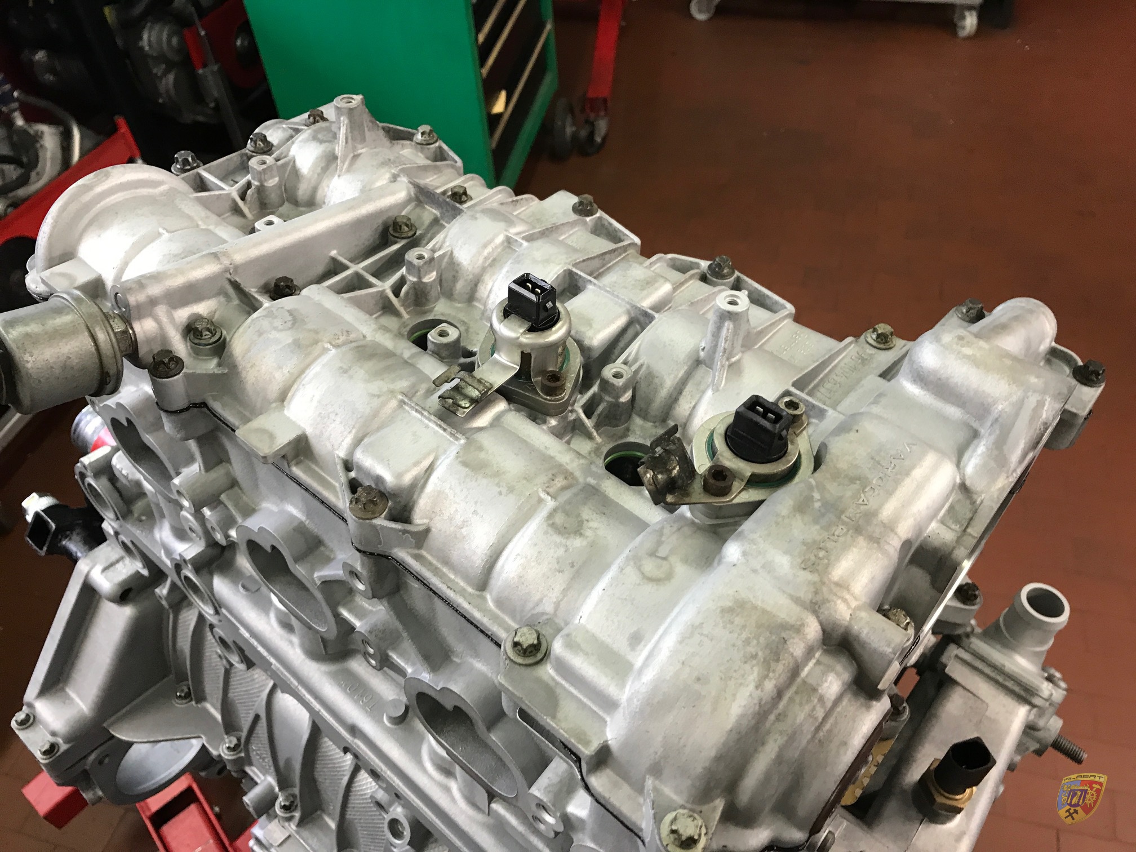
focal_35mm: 28
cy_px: 426
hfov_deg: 63.4
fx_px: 919
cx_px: 568
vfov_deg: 49.7
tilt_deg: -47.9
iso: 40
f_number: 1.8
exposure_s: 1/17
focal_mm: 3.99
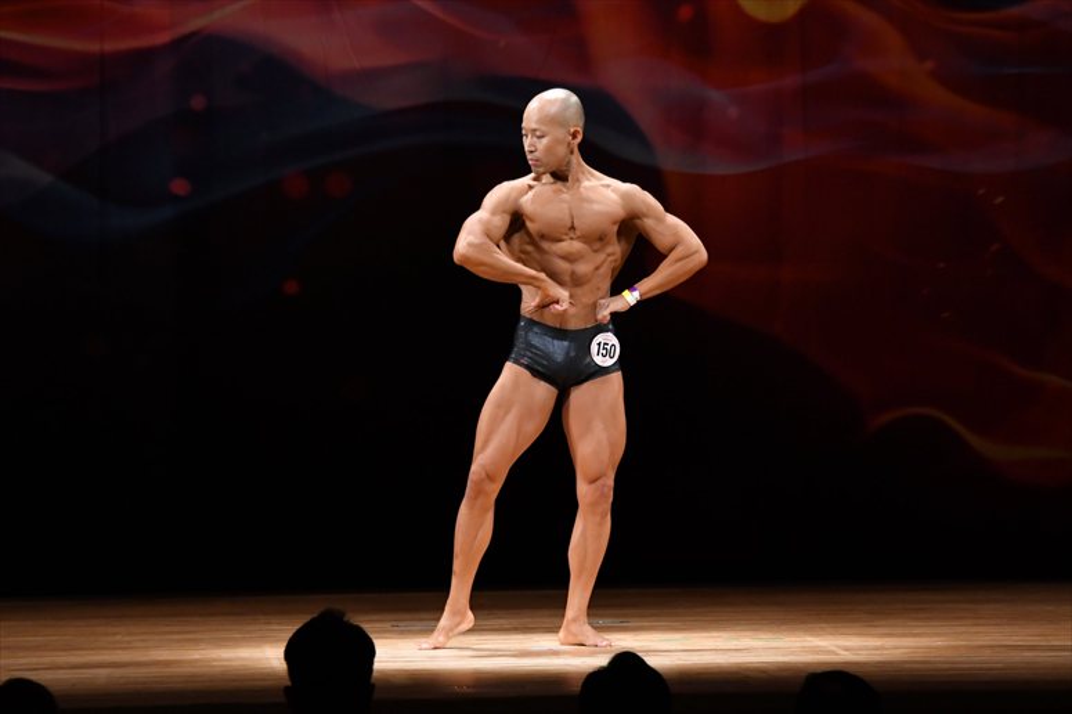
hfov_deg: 9.2
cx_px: 536
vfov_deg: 6.1
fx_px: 6697
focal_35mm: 225
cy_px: 357
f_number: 5.6
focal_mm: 150
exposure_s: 1/400
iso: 3200
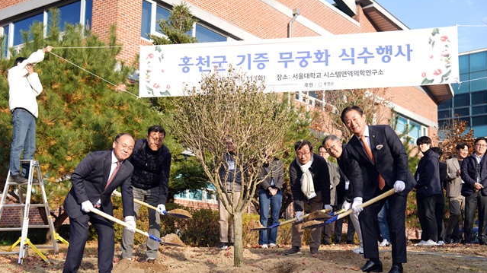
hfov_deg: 42.1
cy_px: 161
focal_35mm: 49
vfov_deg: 24.4
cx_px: 242
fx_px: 633
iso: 50
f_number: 3.2
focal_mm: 46
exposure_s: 1/250
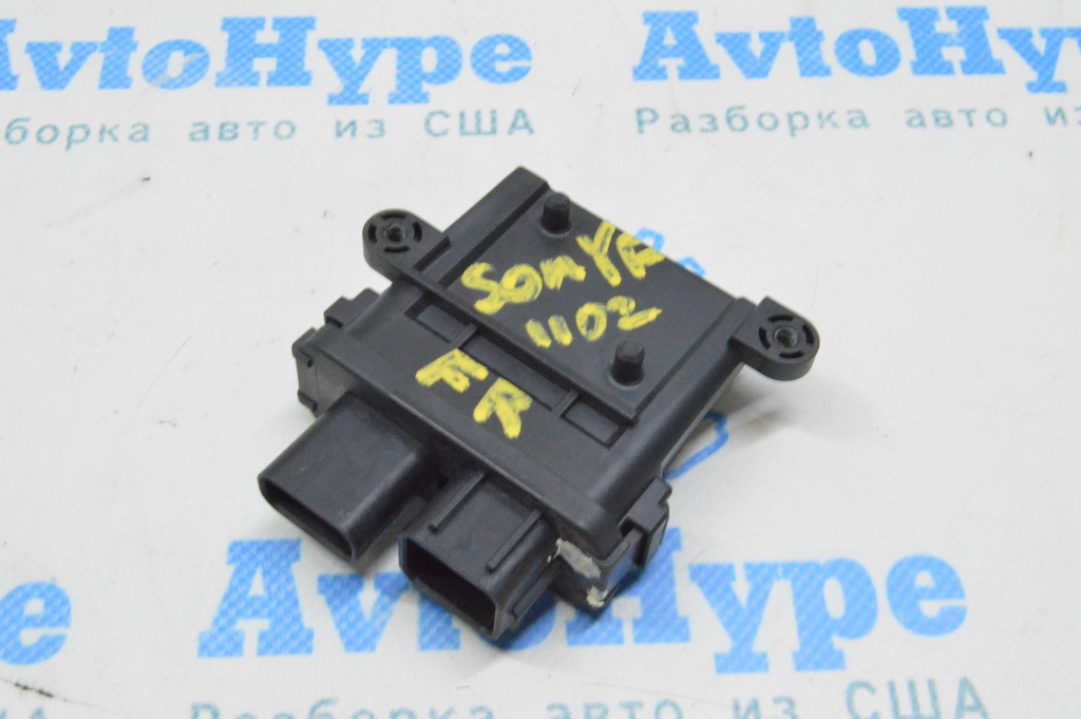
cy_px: 360
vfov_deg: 29.8
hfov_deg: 43.6
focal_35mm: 45
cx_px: 540
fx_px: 1350
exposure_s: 1/15
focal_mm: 30
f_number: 20
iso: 6400
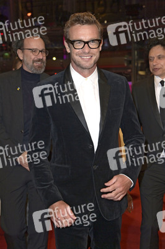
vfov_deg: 28.9
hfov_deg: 19.4
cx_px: 82
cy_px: 124
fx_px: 482
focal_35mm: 70
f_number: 6.3
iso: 1250
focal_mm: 70
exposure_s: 1/250
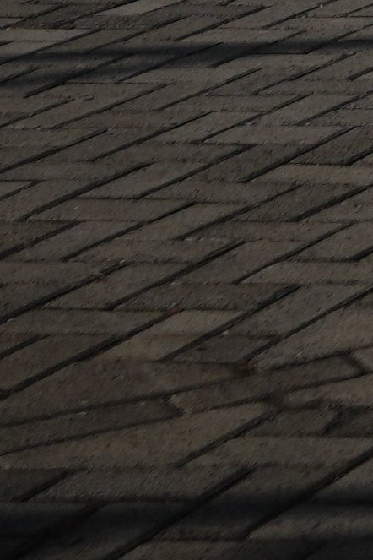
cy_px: -1387
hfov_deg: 5.4
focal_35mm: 169
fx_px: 2626
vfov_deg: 8.7
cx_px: 2080
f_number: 2.8
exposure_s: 1/5000
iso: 64
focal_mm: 16
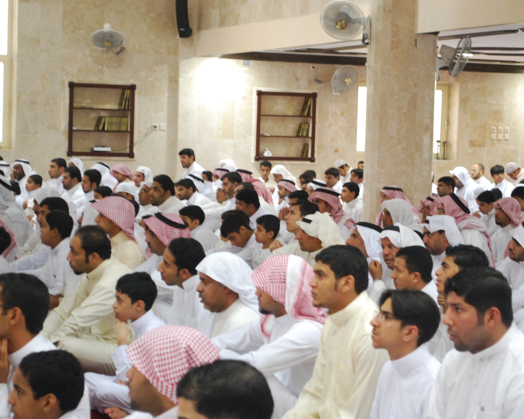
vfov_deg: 16.4
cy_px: 209
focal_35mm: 94
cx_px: 312
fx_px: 1451
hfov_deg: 20.4
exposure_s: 1/30
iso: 640
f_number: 5.6
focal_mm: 55
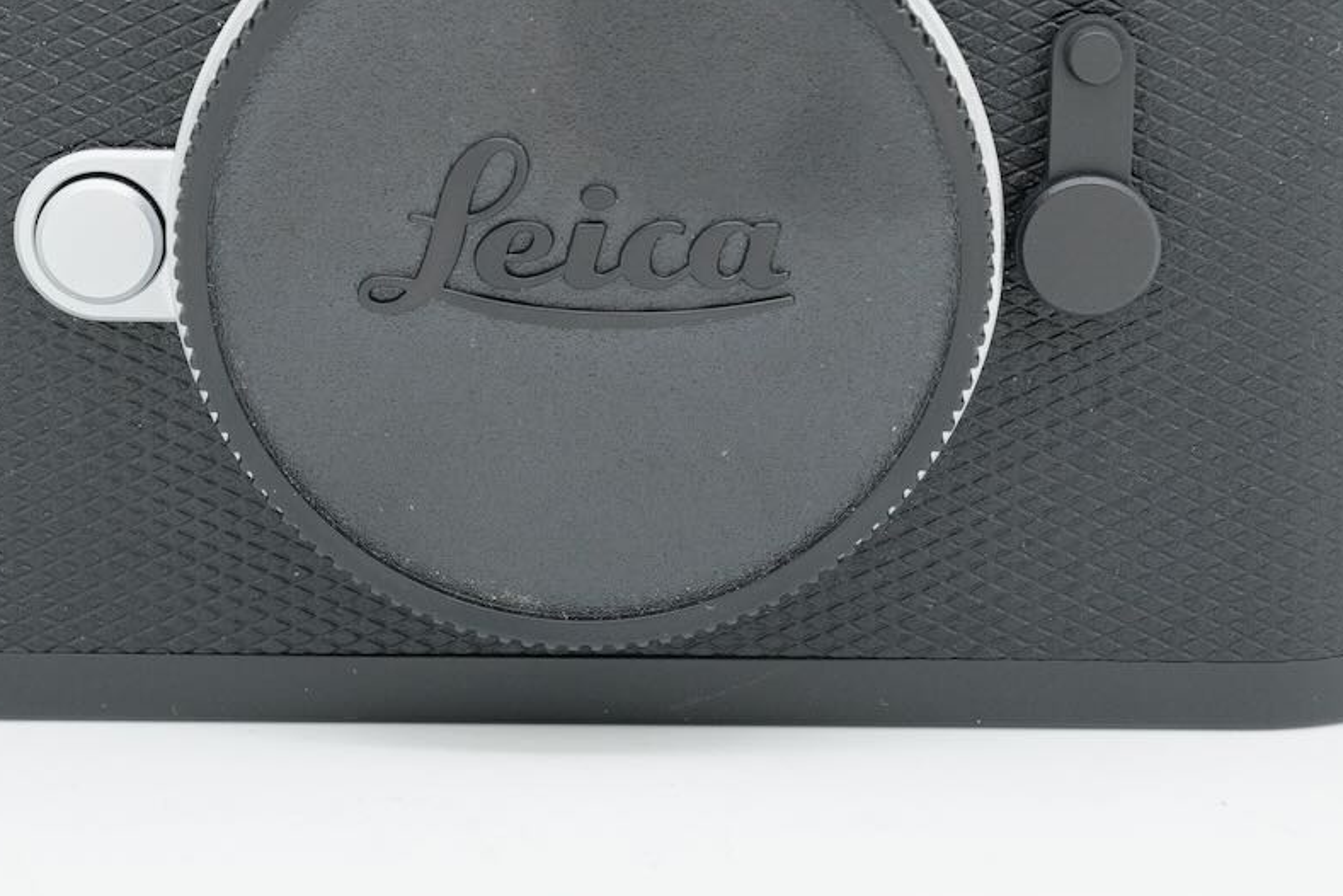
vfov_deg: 12.5
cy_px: 148
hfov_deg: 18.7
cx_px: 507
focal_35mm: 109
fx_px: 4066
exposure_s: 1/60
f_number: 8
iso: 800
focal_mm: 43
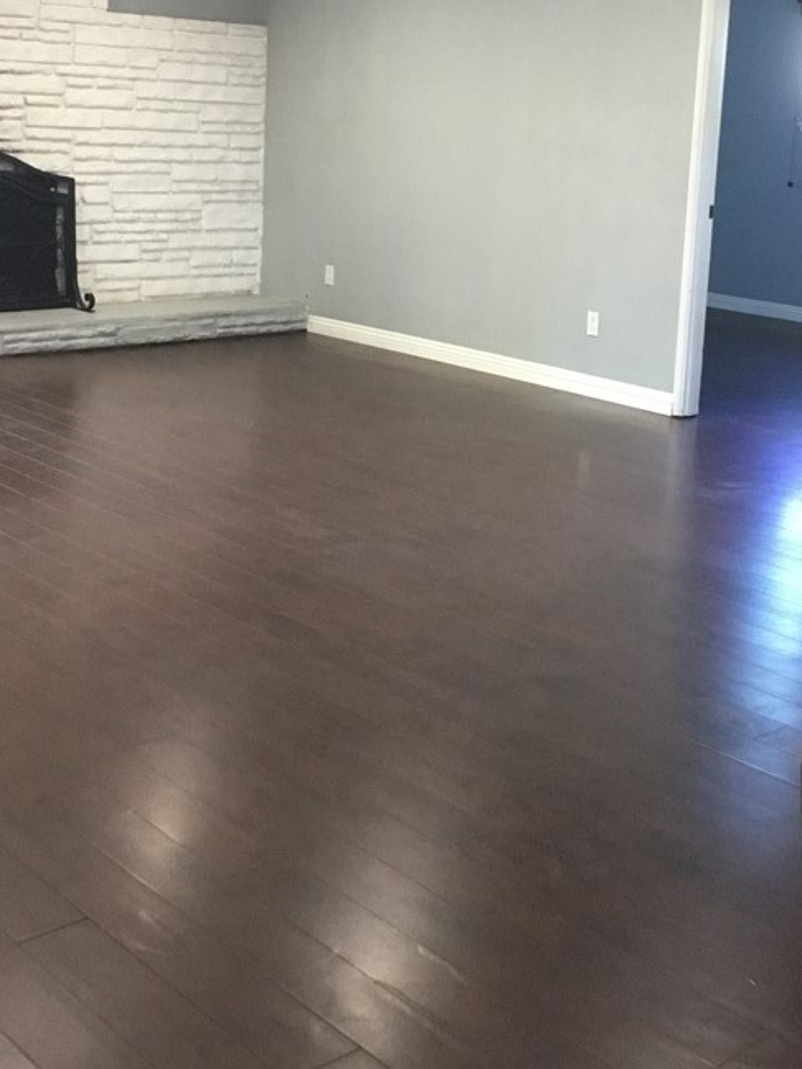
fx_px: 1514
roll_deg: -1.3
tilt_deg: -8.1
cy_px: 332
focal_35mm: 49
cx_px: 472
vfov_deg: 38.3
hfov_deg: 29.6
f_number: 2.4
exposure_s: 1/24
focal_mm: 3.3
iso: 200
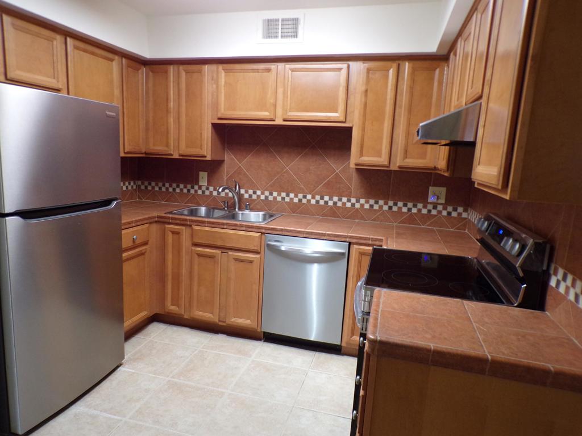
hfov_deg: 71.6
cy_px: 218
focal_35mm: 24
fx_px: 404
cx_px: 291
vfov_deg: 56.8
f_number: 3
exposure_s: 1/34
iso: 200
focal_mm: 4.3
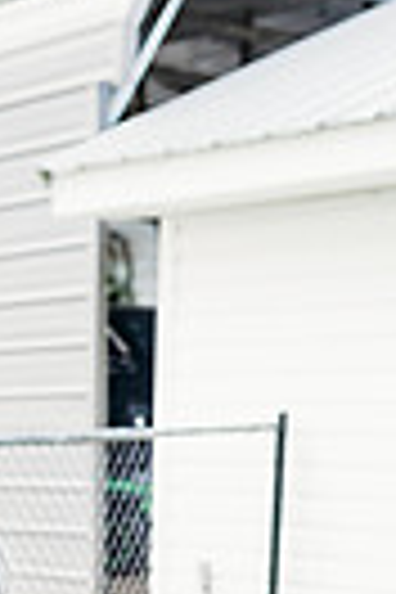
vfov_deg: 21.5
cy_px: 842
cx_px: -104
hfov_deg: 15.9
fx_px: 1353
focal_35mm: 82
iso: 640
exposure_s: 1/160
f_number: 3.5
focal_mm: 24
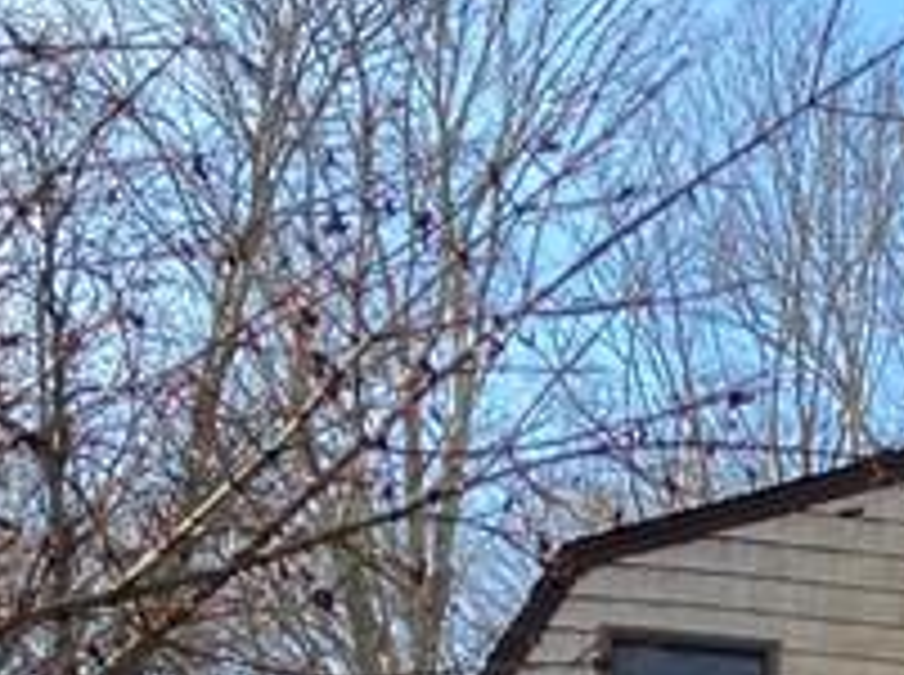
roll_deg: +0.2
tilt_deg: +7.0
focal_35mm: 143
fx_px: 3728
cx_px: 2051
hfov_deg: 11.7
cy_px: 1341
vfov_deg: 9.7
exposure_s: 1/357
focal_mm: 3.99
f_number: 1.8
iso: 20
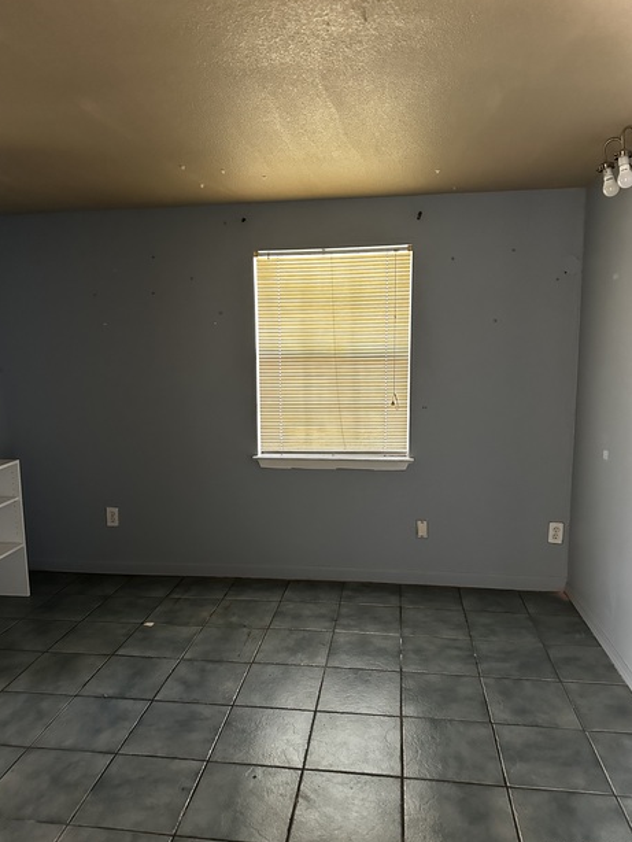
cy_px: 420
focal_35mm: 25
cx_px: 319
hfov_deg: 54.9
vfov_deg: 69.4
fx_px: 608
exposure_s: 1/60
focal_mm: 6.86
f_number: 1.78
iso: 640
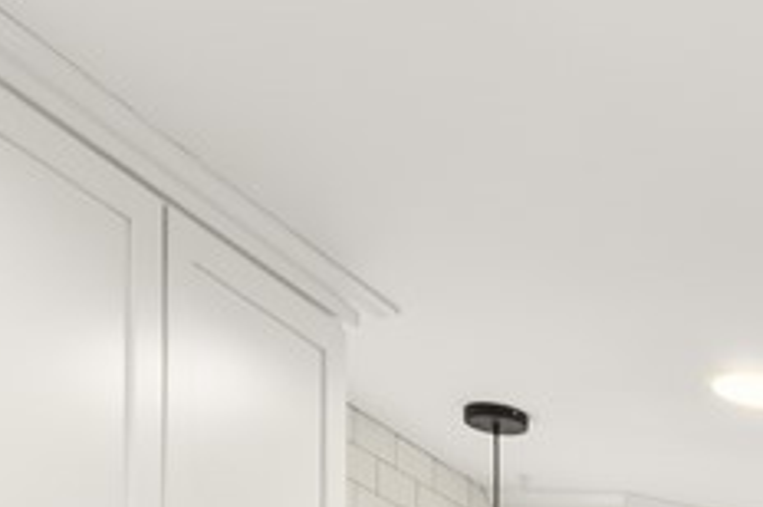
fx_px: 1587
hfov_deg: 21.6
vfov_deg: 14.6
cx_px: 1209
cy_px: 1055
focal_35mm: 75
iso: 1250
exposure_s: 1/4
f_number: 9
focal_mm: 16
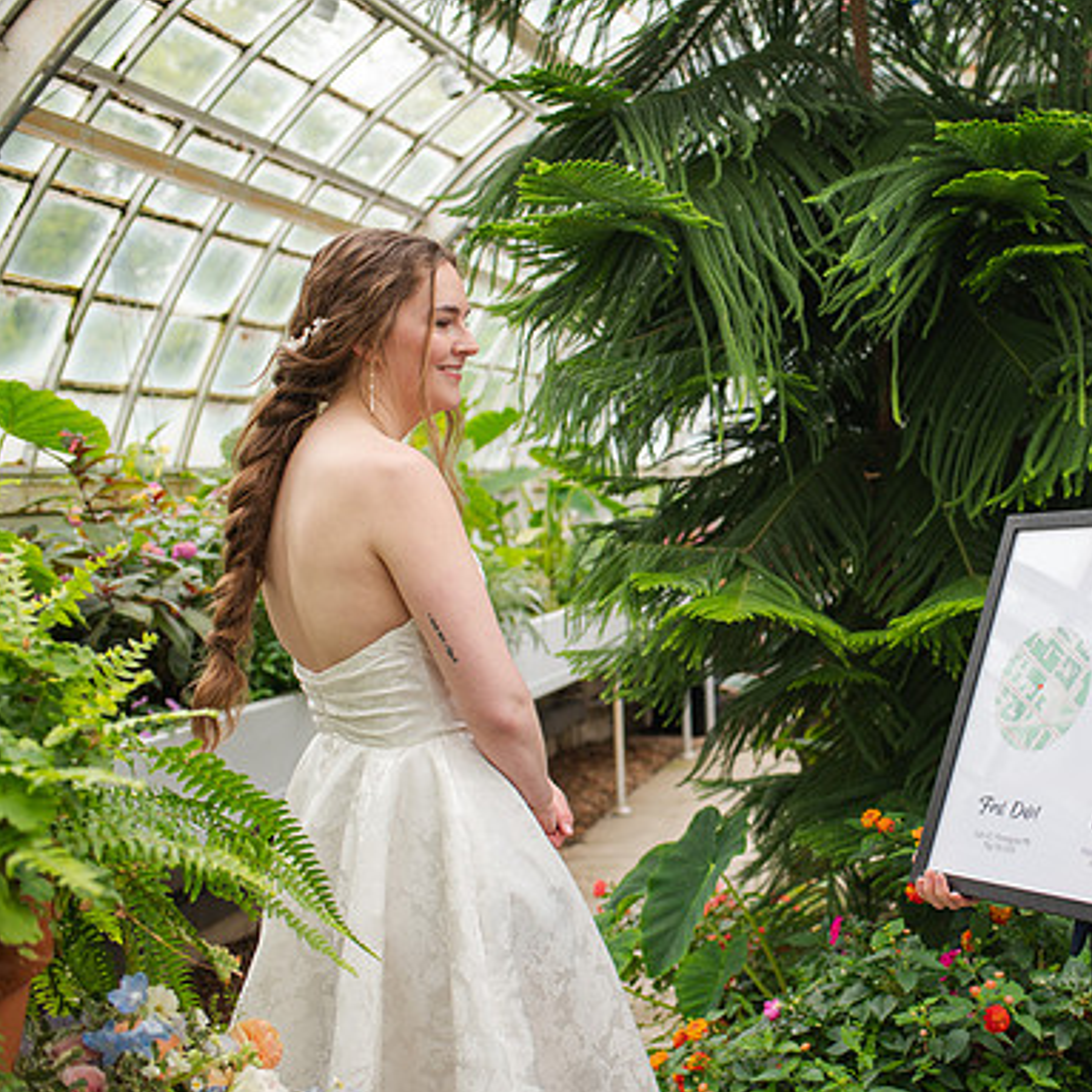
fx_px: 1606
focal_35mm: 45
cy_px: 547
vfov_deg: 37.6
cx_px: 824
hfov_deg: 36.6
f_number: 3.2
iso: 320
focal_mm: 35
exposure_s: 1/320
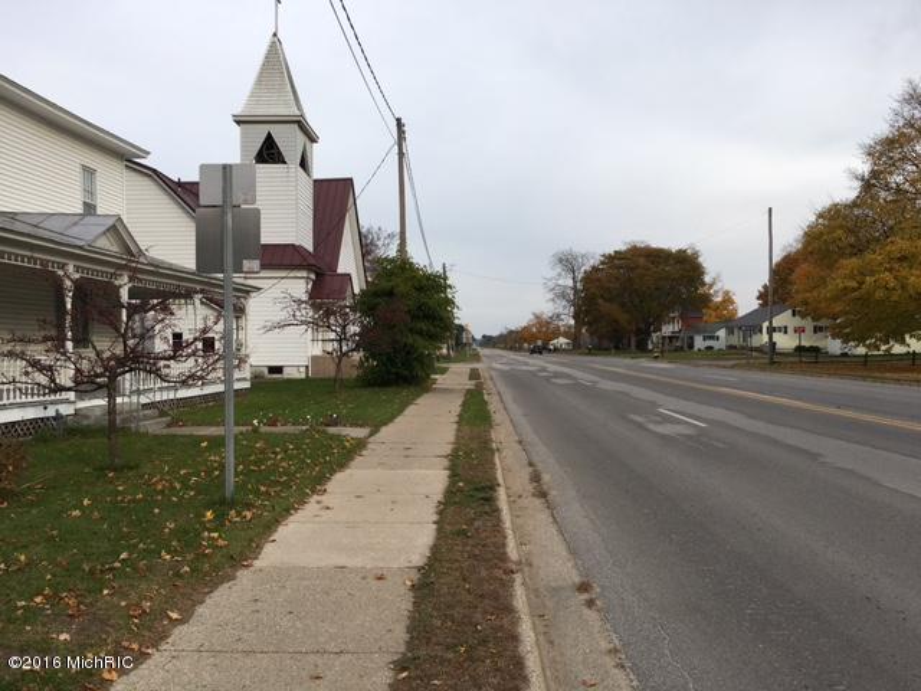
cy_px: 346
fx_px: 772
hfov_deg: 61.7
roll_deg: +0.6
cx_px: 460
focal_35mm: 29
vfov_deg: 48.2
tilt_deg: +1.4
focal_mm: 4.15
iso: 25
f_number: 2.2
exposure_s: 1/769
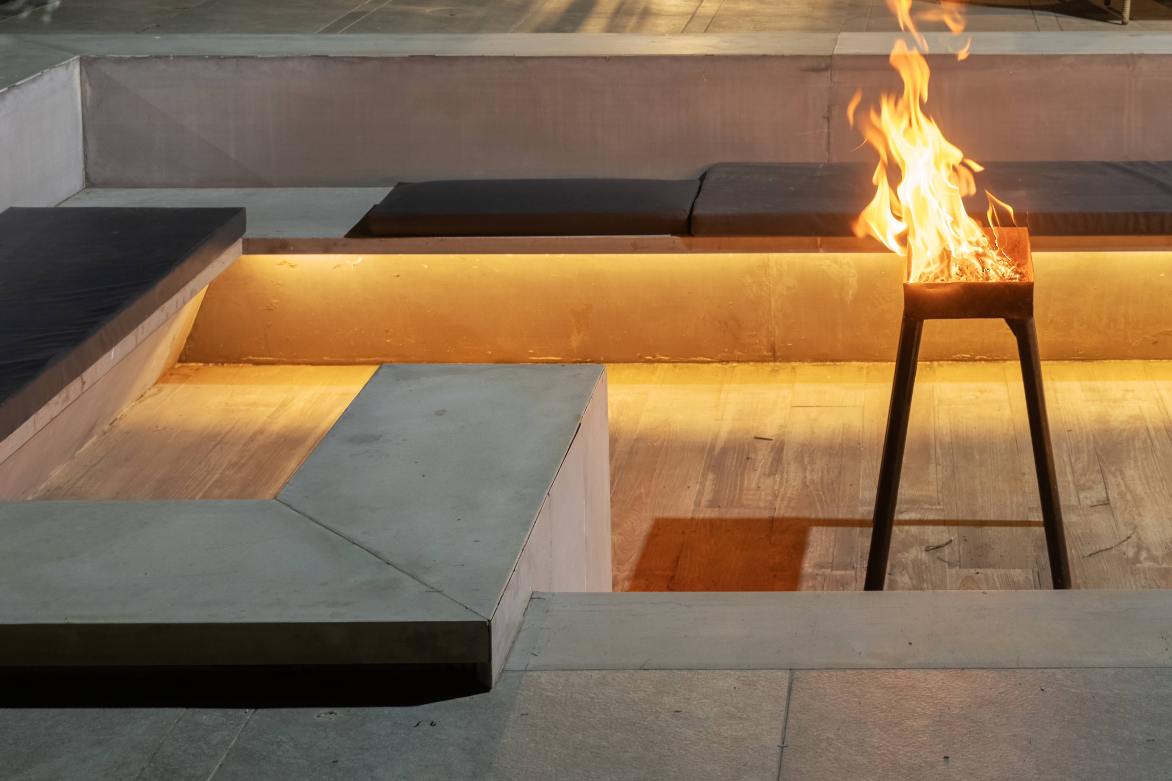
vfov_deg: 18.7
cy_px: -70
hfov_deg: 28.2
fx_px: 2279
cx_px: 952
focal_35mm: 70
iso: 400
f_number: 8
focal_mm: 31
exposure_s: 1/30
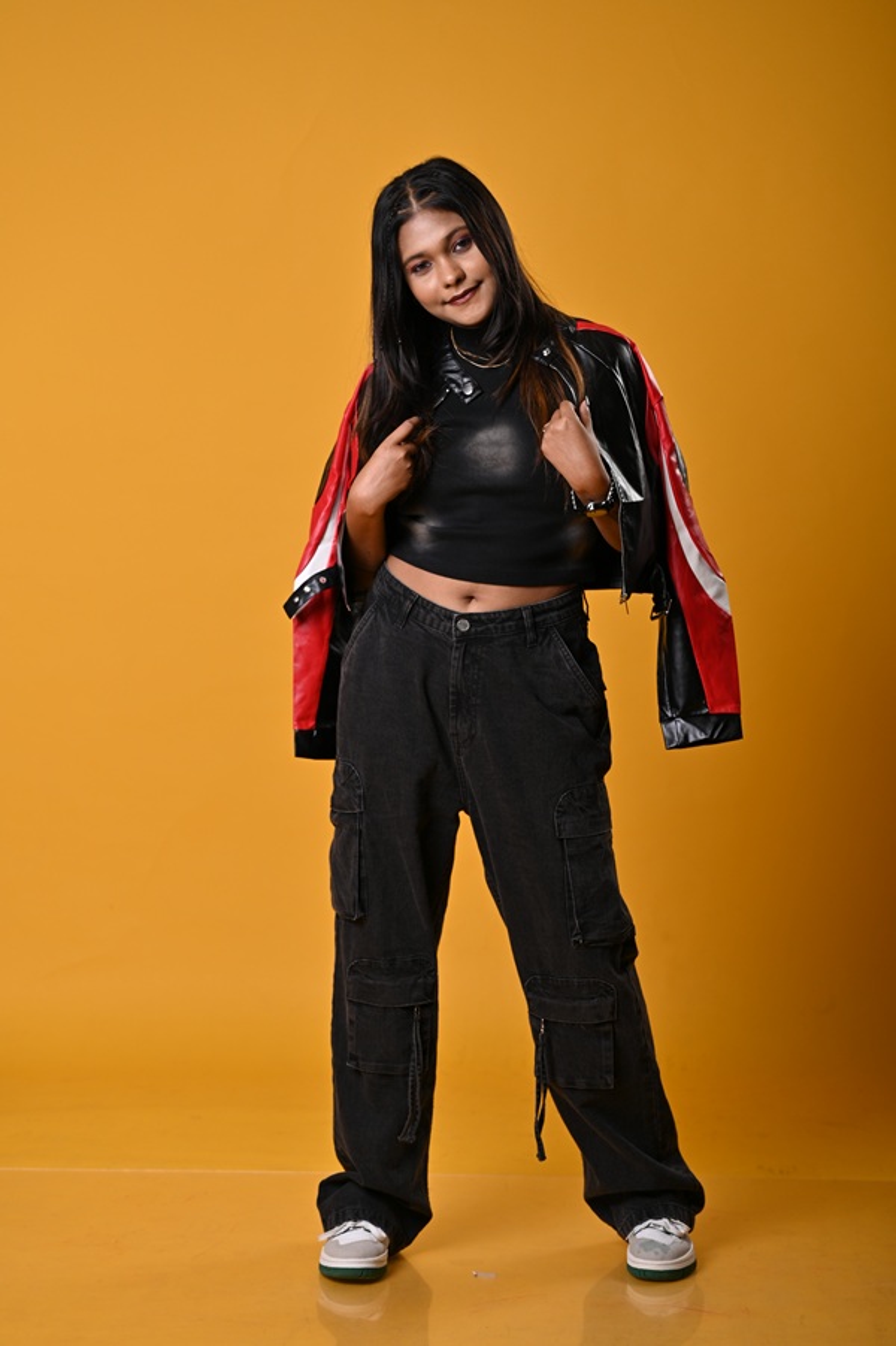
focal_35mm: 85
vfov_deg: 23.9
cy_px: 673
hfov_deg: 16.1
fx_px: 3176
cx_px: 448
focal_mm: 85
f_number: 4
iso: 100
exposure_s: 1/160
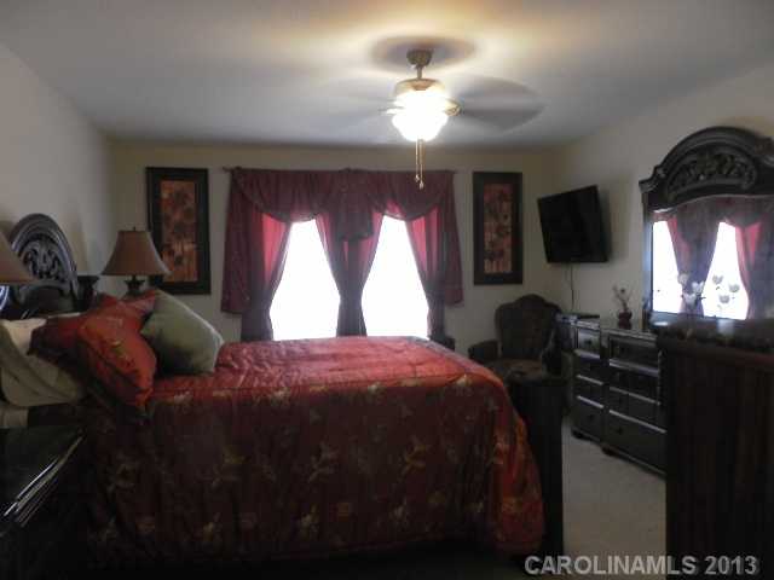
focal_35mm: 26
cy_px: 290
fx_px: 581
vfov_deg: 53.1
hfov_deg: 67.3
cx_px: 387
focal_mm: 4.6
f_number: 2.8
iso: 250
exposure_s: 1/10
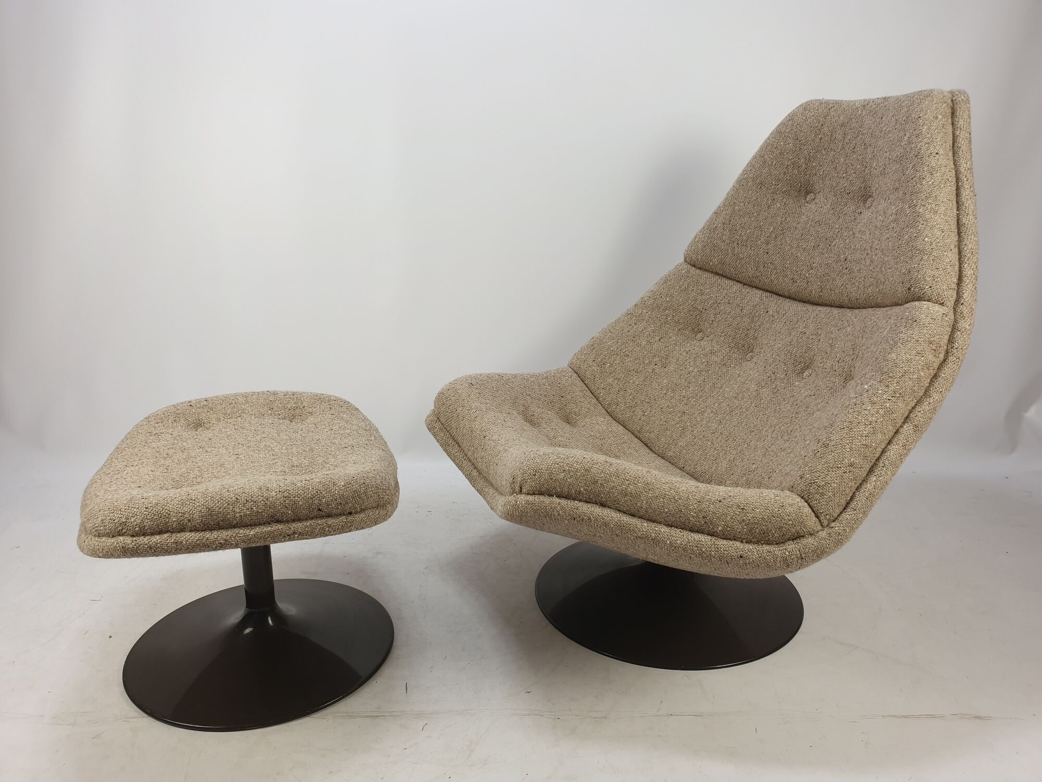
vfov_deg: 53.1
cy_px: 391
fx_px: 783
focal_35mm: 26
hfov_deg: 67.3
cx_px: 521
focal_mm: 4.3
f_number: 2.4
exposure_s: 1/100
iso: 64
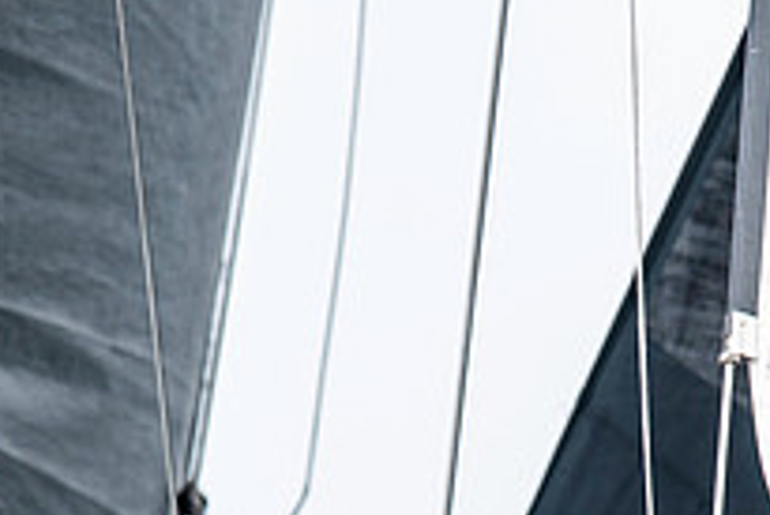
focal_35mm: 1275
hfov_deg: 1.6
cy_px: 694
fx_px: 27289
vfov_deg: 1.1
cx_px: 462
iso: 400
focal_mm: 300
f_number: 5.6
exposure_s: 1/1000
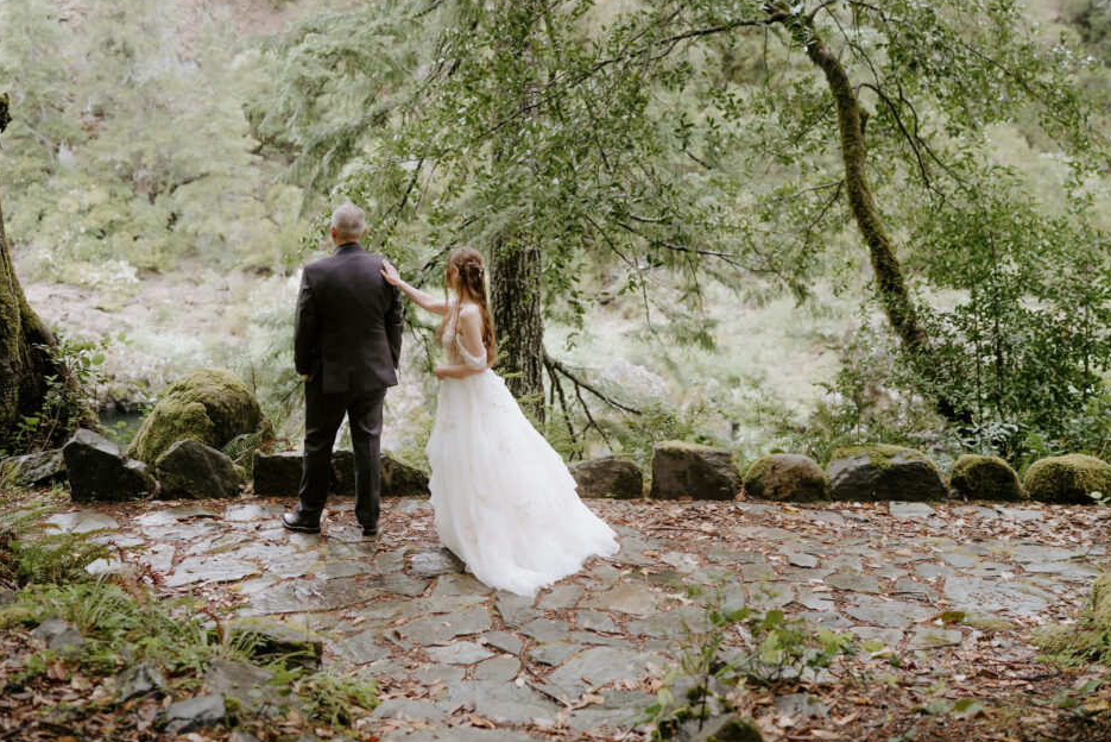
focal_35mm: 45
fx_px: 1389
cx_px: 579
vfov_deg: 29.8
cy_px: 311
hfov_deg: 43.6
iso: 200
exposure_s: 1/250
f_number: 2
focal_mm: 35
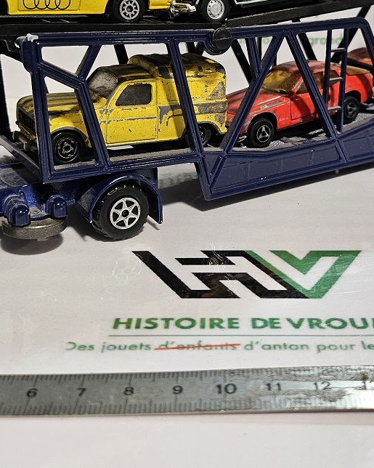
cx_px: 221
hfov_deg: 31.4
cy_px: 110
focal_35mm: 48
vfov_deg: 37.7
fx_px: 664
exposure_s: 1/100
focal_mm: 5
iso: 200
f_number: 1.8
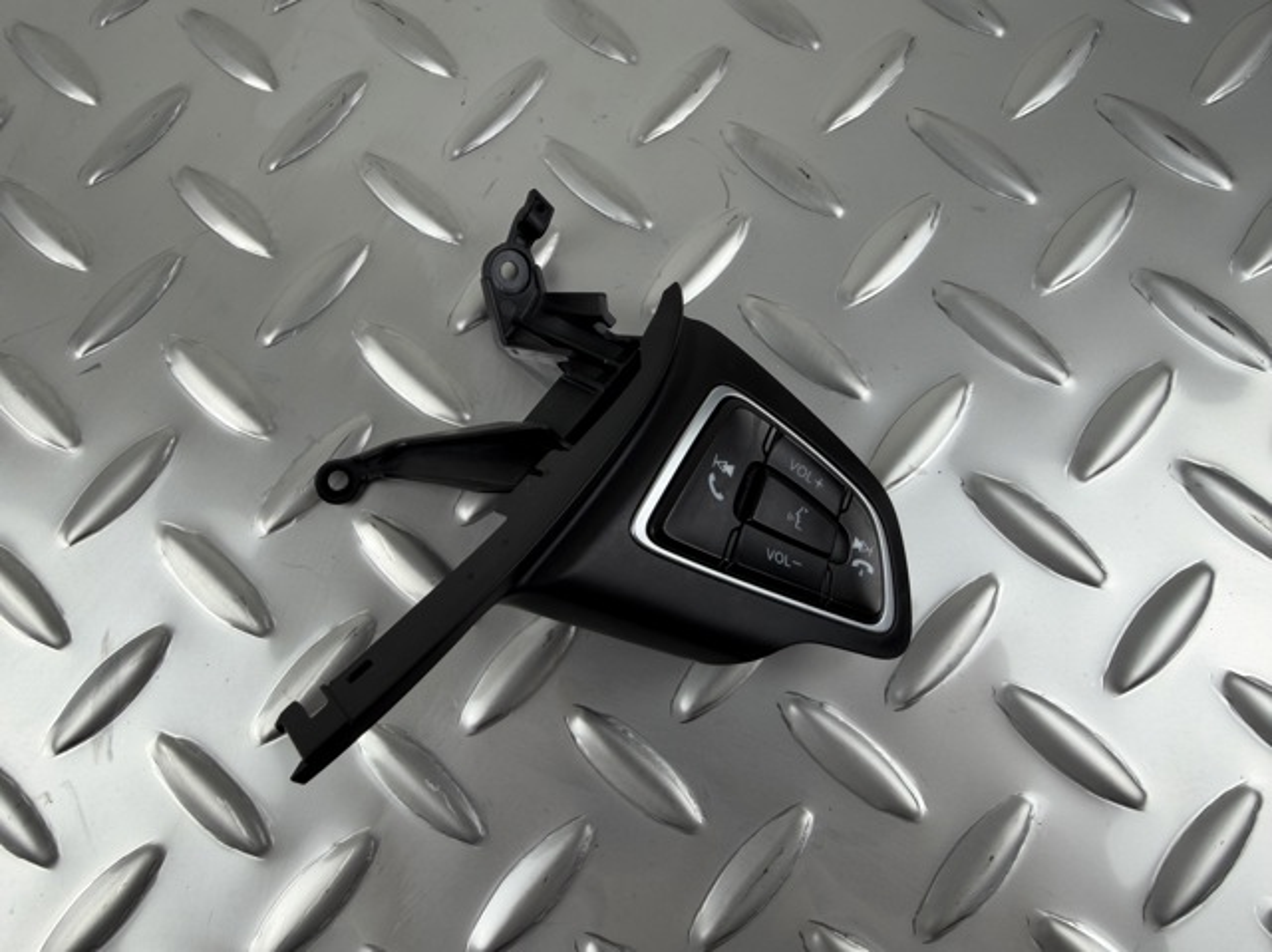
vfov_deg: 56.8
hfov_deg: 71.6
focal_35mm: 24
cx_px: 636
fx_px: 881
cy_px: 476
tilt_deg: -77.5
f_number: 2.2
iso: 20
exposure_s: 1/109
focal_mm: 2.22
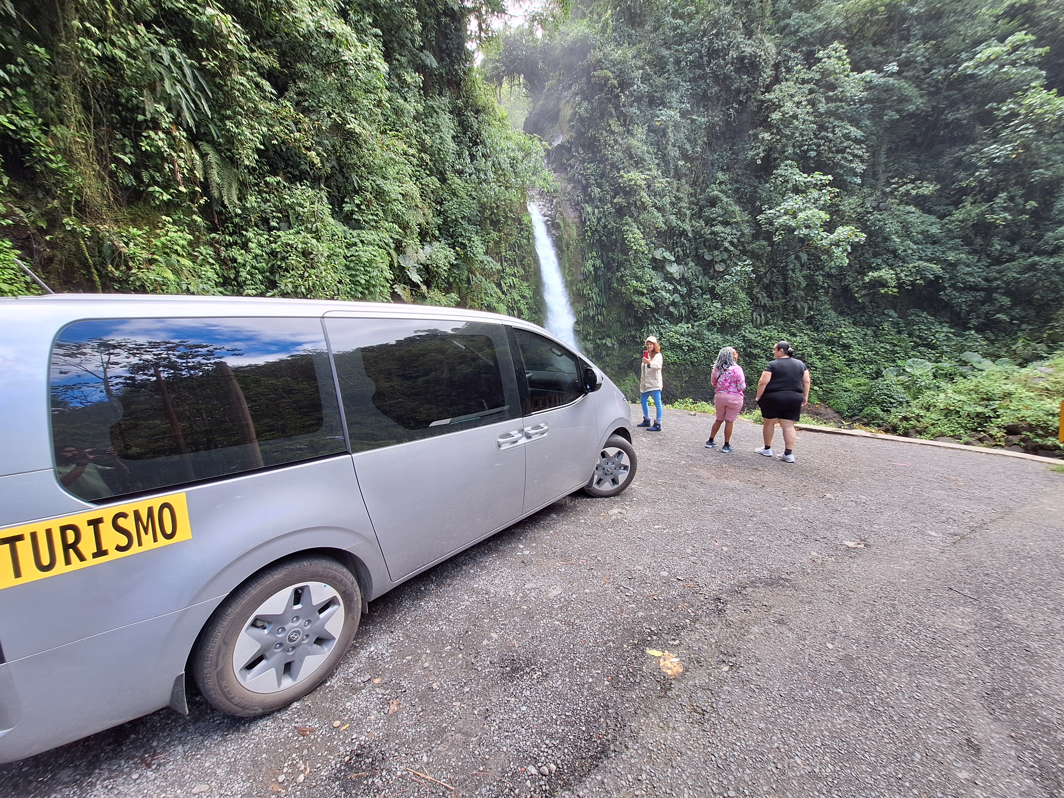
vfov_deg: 89.9
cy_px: 399
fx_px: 400
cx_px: 532
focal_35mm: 13
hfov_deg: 106.2
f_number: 2.2
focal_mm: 1.74
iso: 64
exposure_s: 1/120
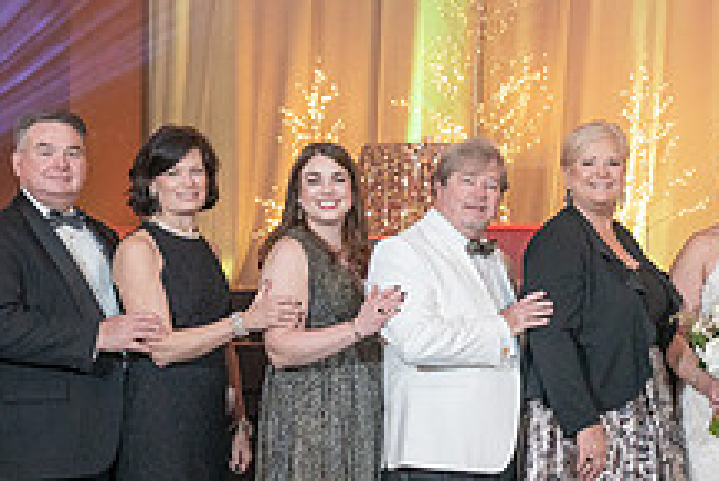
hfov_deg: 19.3
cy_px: 268
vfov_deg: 13.4
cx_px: 773
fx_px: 2038
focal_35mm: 102
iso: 4000
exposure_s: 1/125
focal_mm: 37
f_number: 4
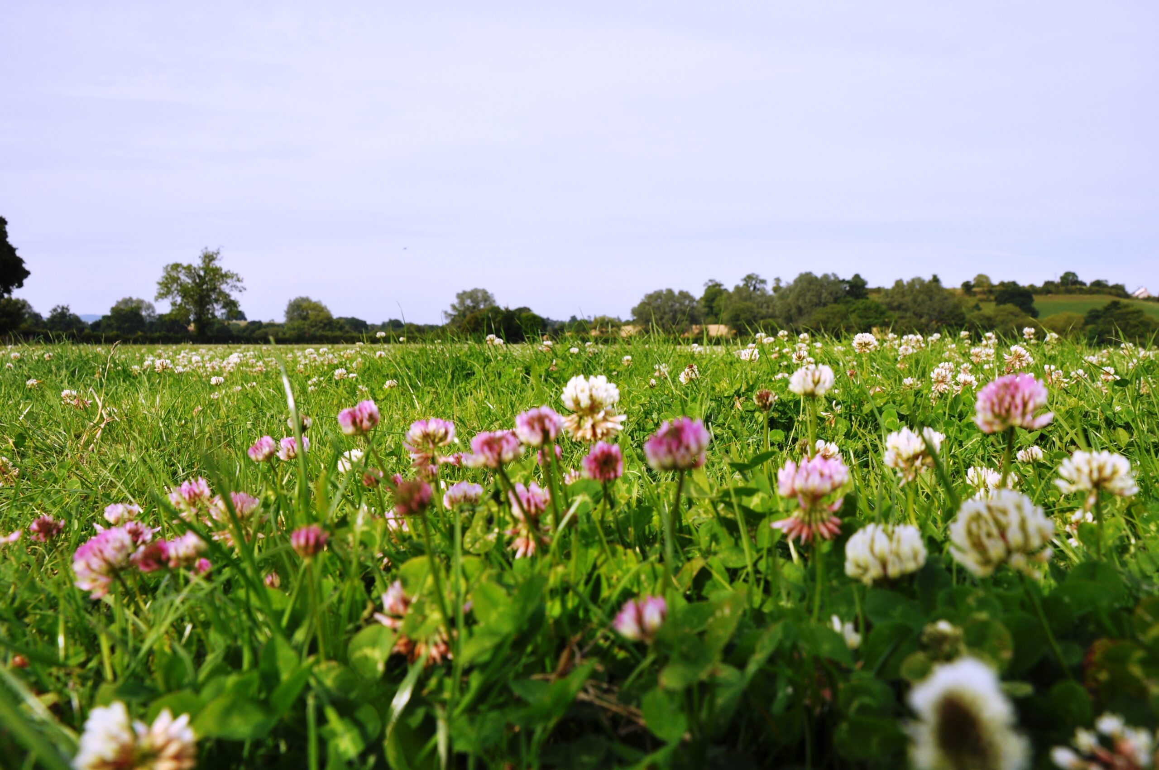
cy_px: 385
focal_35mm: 27
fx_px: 868
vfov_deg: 47.8
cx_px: 580
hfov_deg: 67.4
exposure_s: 1/320
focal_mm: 18
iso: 200
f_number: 9
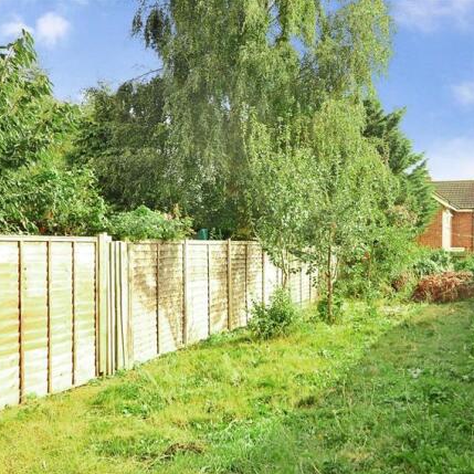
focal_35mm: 39
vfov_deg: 42.8
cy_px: 239
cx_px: 309
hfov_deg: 42.4
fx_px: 604
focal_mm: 20
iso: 200
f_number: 7.1
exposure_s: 1/100
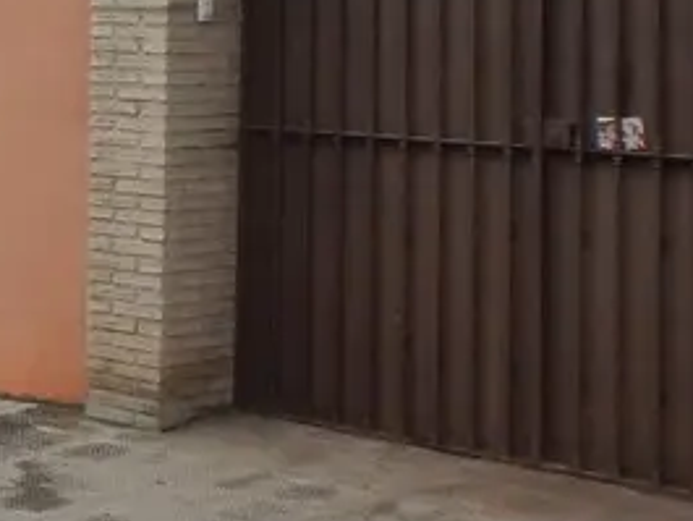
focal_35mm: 108
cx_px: -58
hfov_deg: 17.6
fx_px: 2163
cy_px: -120
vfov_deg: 13.3
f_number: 3.9
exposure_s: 1/800
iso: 125
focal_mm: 5
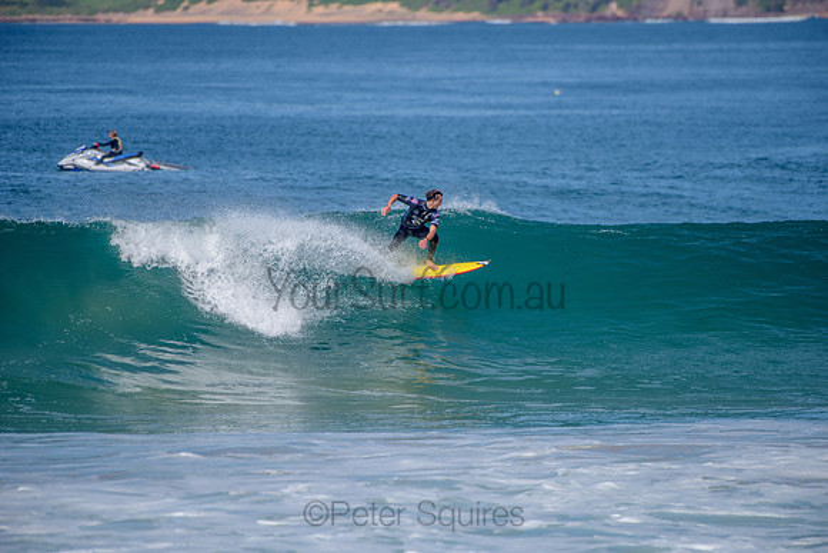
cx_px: 414
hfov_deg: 4.1
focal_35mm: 500
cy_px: 276
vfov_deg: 2.8
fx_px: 11502
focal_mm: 500
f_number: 5.6
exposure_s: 1/2000
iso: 160
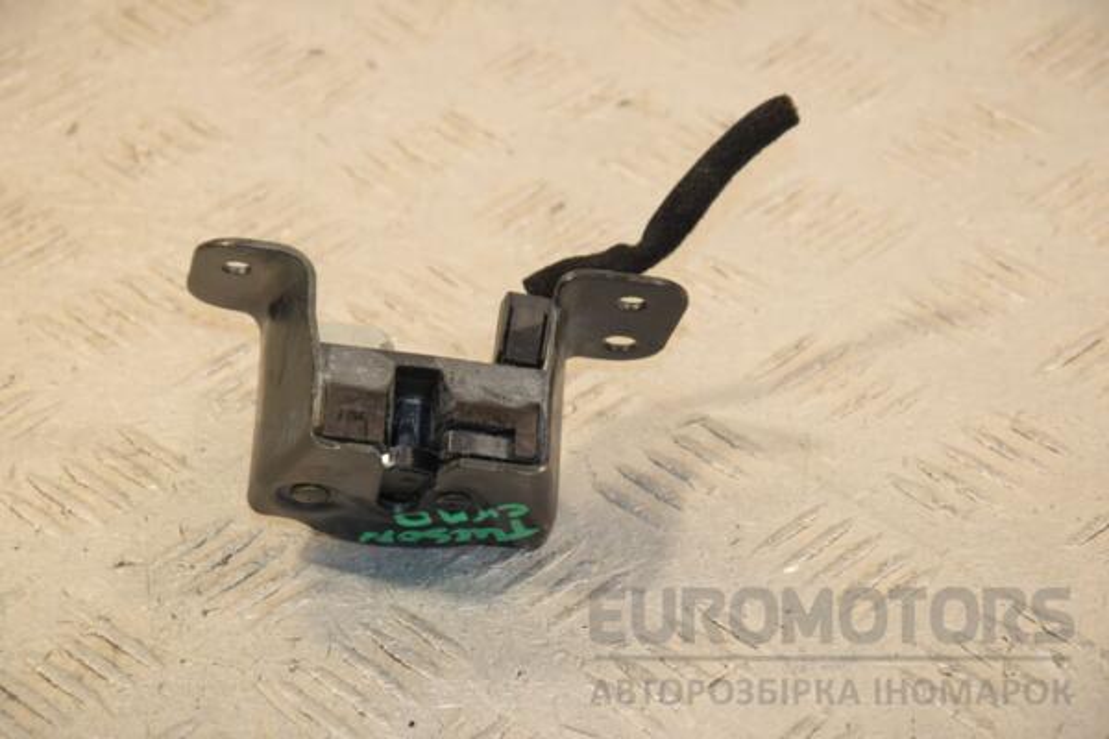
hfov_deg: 13.0
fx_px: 4851
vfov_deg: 8.7
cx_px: 554
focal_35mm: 158
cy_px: 370
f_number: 8
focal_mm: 105
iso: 800
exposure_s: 1/200
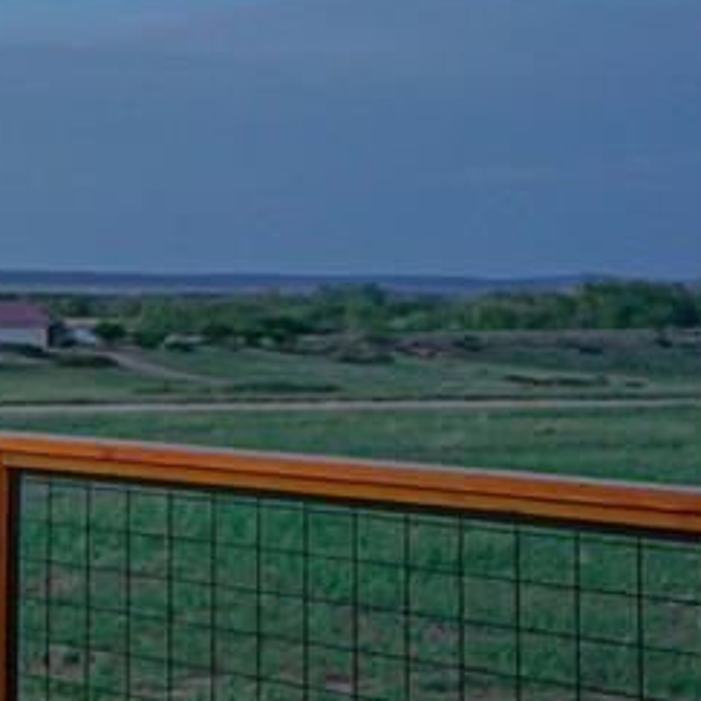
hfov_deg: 17.4
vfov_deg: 24.6
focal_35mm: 68
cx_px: -736
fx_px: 1558
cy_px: 66
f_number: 4
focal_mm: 19
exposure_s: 1/60
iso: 320
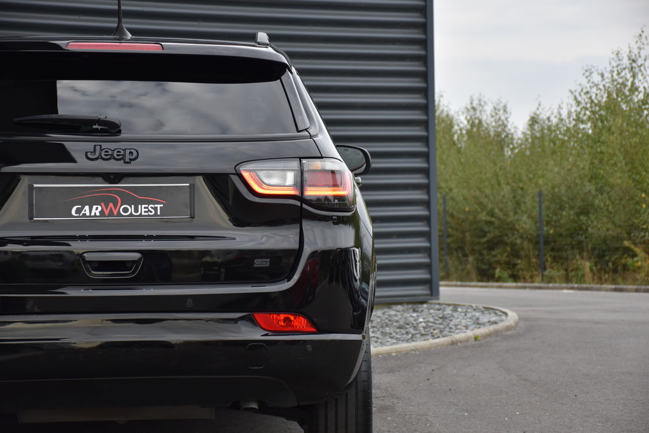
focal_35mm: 112
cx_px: 324
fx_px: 2028
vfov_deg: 12.2
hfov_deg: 18.2
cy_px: 216
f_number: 5
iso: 500
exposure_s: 1/250
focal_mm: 75
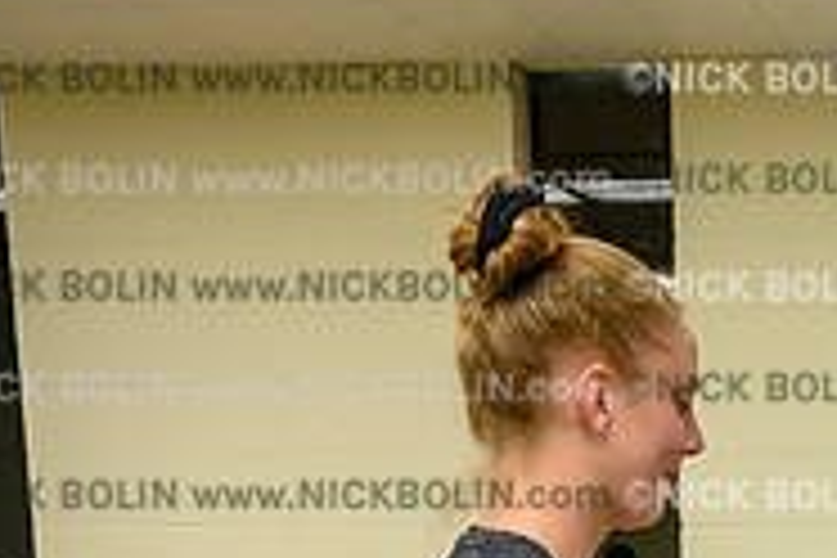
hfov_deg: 24.7
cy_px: 806
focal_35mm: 75
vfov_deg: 16.7
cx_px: 968
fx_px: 1744
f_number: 4.5
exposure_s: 1/250
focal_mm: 24
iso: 1600
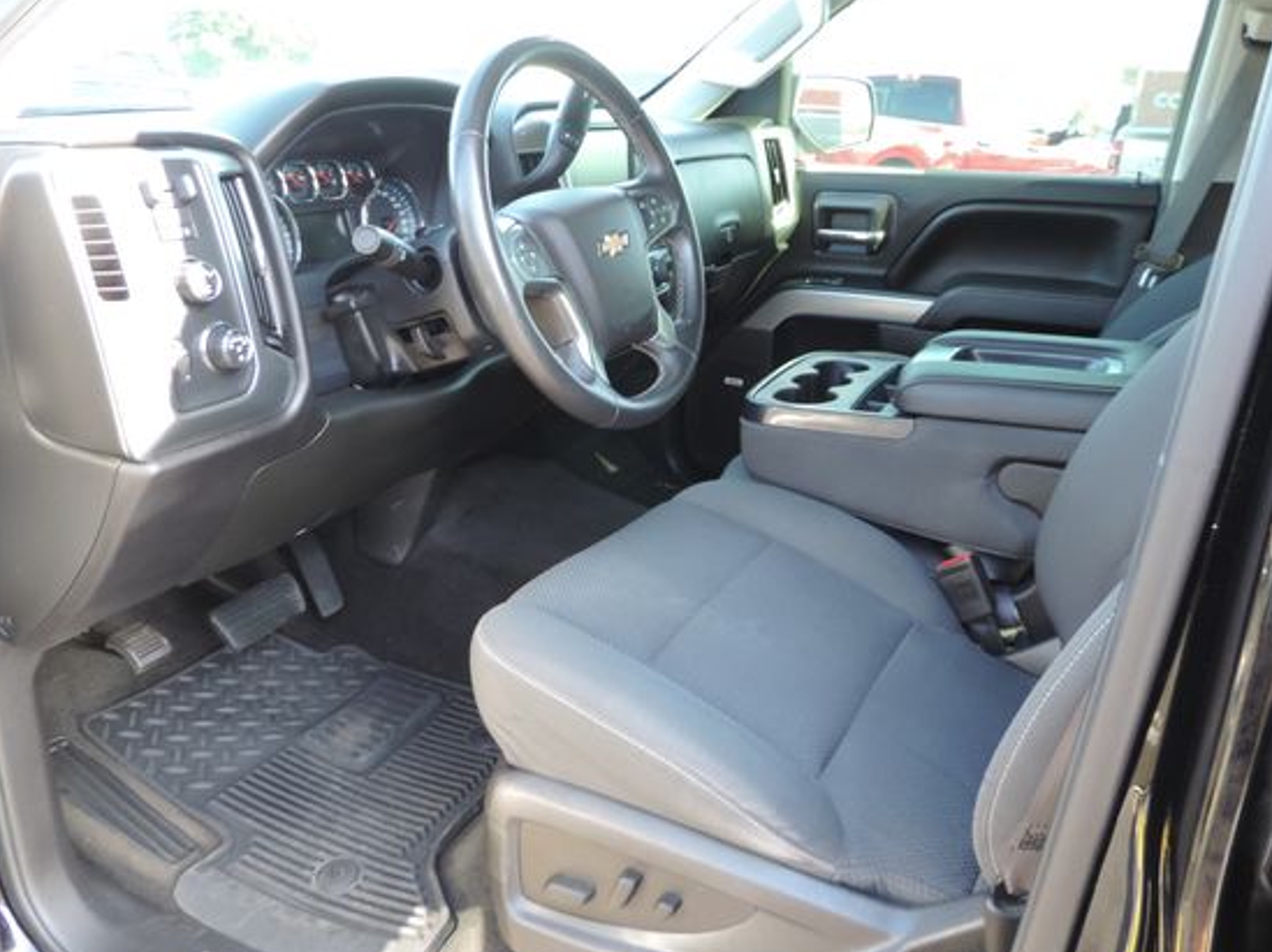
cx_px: 683
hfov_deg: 63.4
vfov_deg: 49.7
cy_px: 468
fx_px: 1028
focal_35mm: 28
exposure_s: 1/30
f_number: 3
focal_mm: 4.3
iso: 200
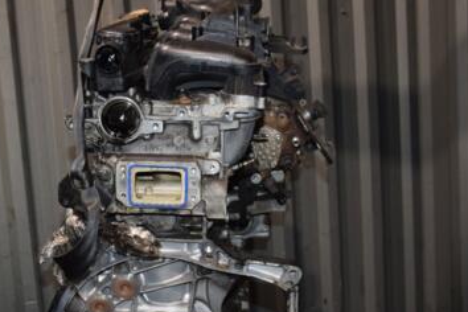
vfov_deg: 23.9
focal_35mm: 56
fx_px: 728
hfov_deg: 35.2
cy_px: 233
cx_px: 143
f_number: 5
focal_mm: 22
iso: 800
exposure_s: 1/60
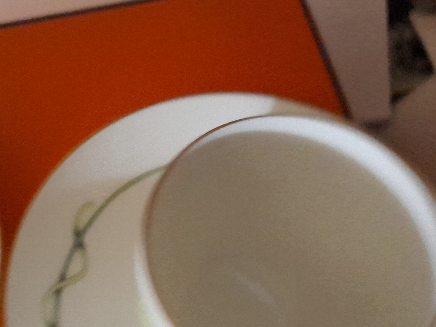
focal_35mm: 52
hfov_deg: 34.6
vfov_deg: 27.8
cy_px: 220
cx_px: 38
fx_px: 655
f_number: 2
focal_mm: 4.6
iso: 1000
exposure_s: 1/20
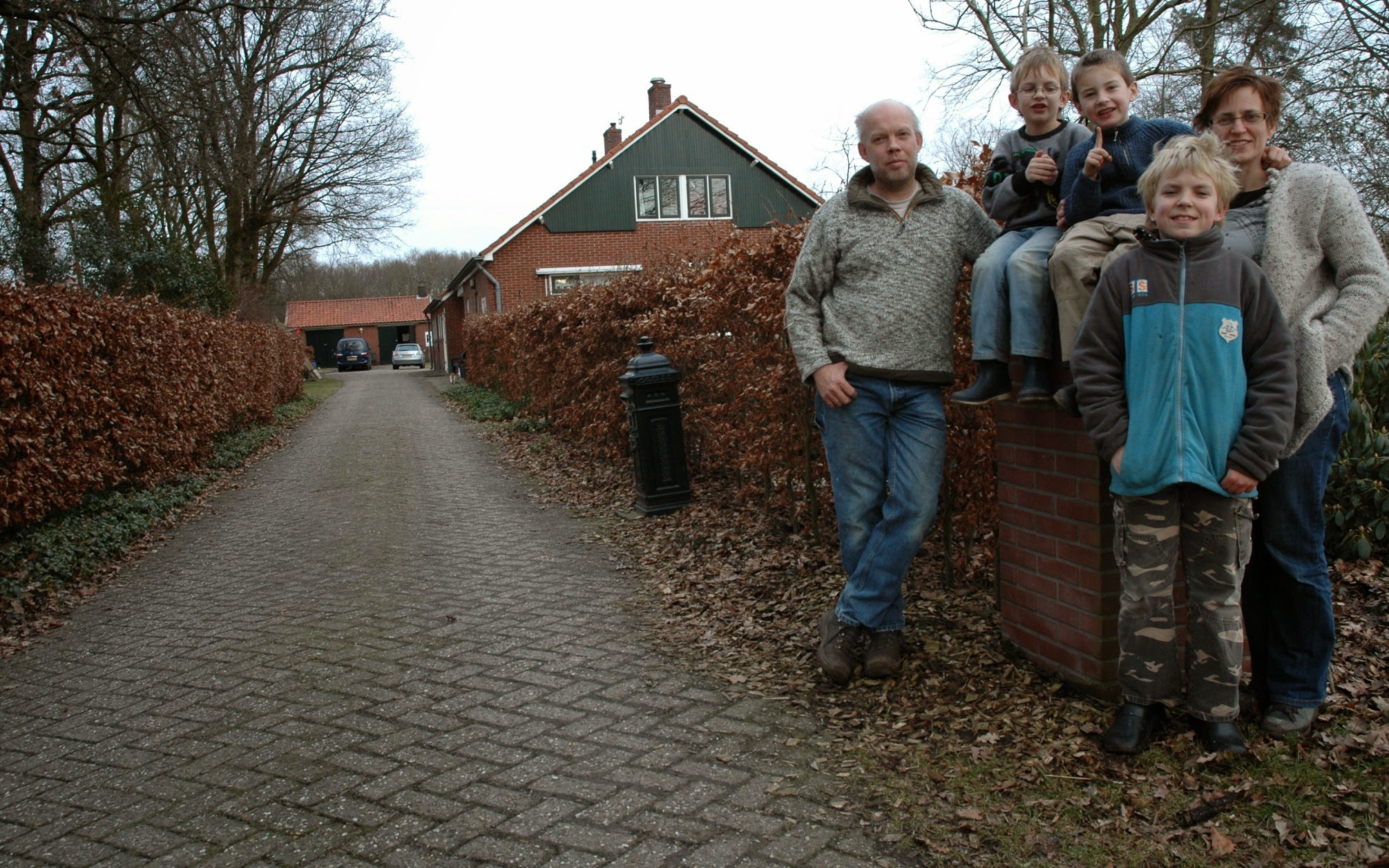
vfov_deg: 44.5
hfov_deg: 66.5
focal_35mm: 28
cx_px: 695
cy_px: 430
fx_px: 1060
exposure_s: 1/60
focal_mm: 18
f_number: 10
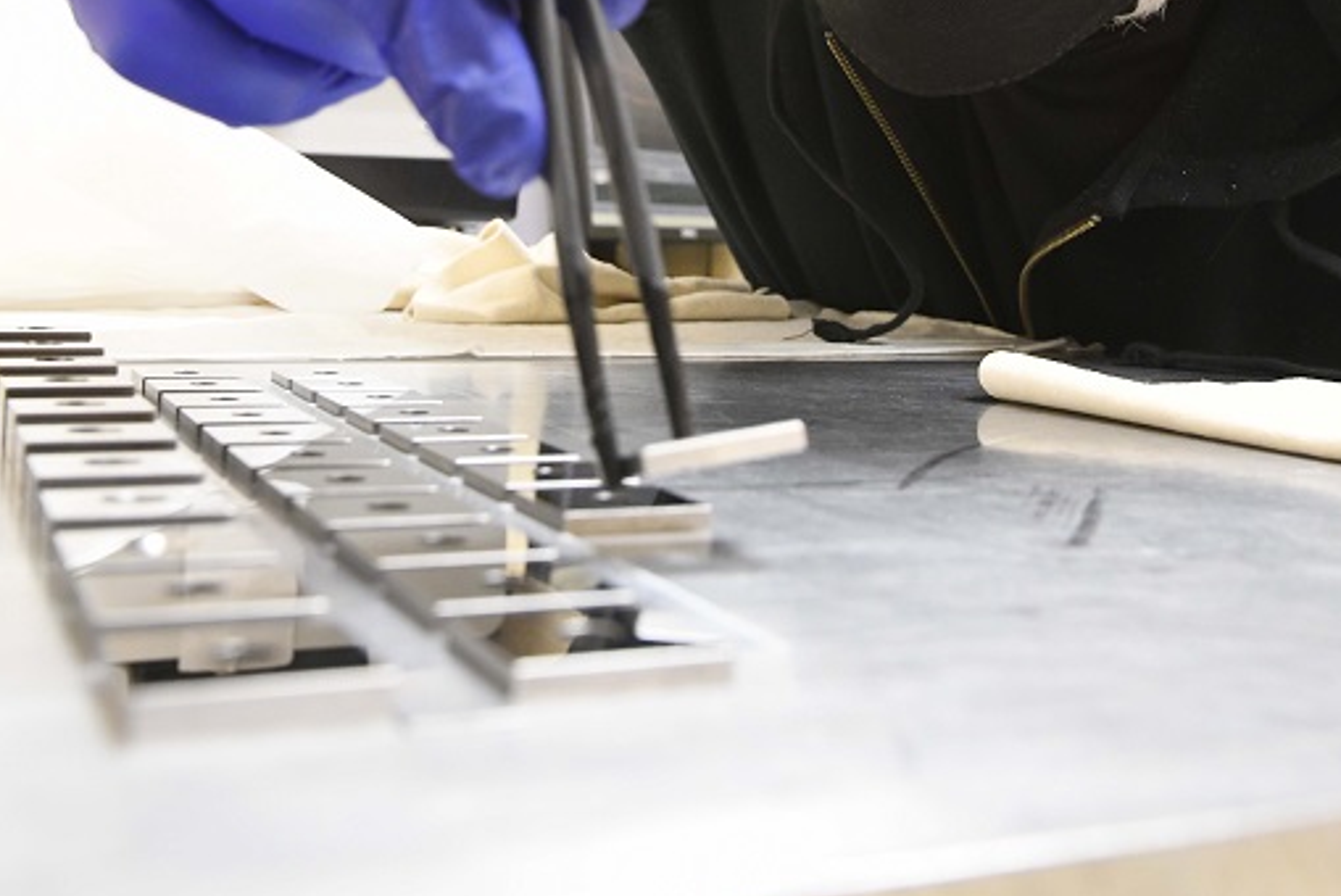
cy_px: 116
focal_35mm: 49
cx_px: 738
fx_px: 1826
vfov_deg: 26.8
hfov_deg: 40.3
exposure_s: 1/20
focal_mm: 26
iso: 3200
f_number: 9
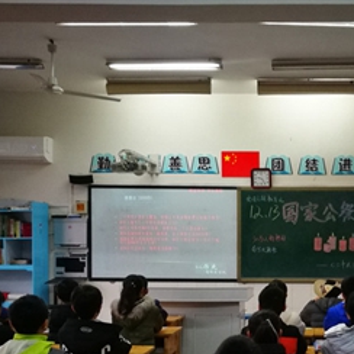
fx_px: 567
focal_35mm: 49
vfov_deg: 34.2
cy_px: 252
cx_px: 300
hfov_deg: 33.3
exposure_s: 1/33.3
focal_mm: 4.5
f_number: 2.2
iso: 320
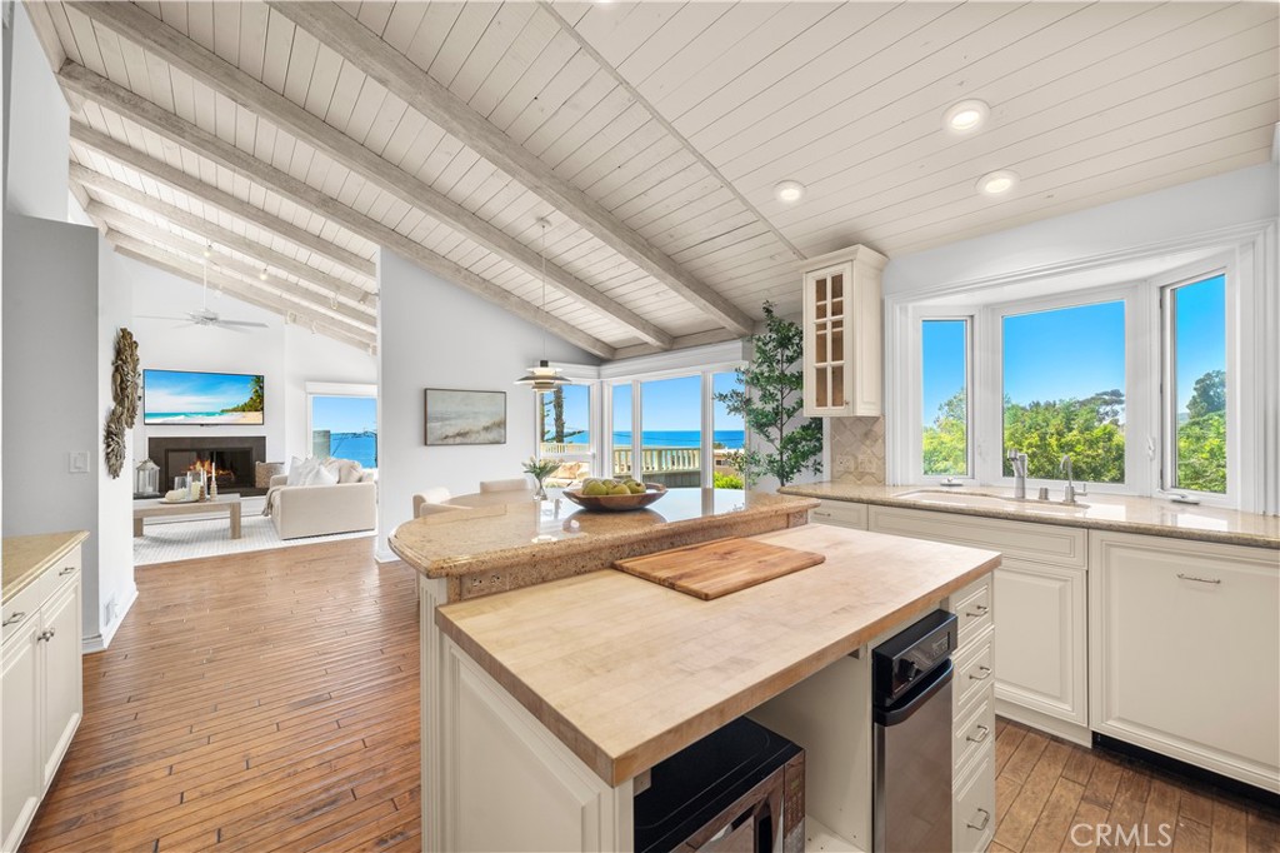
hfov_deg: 108.3
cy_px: 426
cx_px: 640
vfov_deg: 85.4
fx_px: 462
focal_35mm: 13
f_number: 8
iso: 500
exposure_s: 1/6
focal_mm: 13
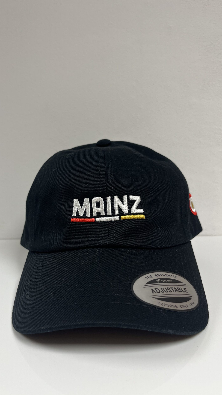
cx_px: 102
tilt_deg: -9.3
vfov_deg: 66.1
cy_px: 202
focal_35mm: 29
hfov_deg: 40.2
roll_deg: +1.3
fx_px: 303
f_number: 1.6
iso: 64
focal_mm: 5.1
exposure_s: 1/100
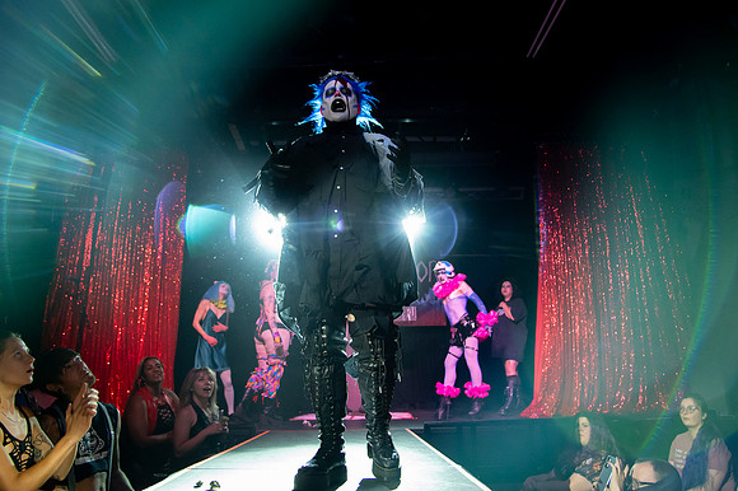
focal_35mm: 27
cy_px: 224
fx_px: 551
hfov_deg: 67.6
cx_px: 368
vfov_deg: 48.0
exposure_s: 1/100
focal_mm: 24
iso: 6400
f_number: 4
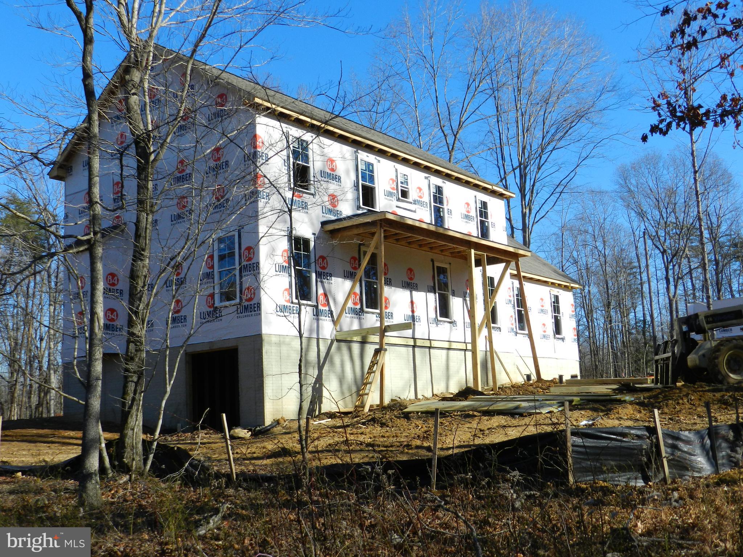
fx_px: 816
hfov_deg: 49.0
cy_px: 278
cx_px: 372
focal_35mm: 38
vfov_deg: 37.7
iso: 160
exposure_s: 1/1000
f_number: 4
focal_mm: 6.7
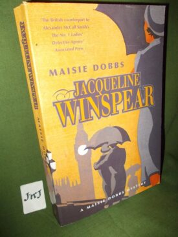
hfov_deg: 49.7
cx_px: 89
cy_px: 118
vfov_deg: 63.5
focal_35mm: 28
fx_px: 192
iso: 200
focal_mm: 4
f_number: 2.7
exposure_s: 1/25
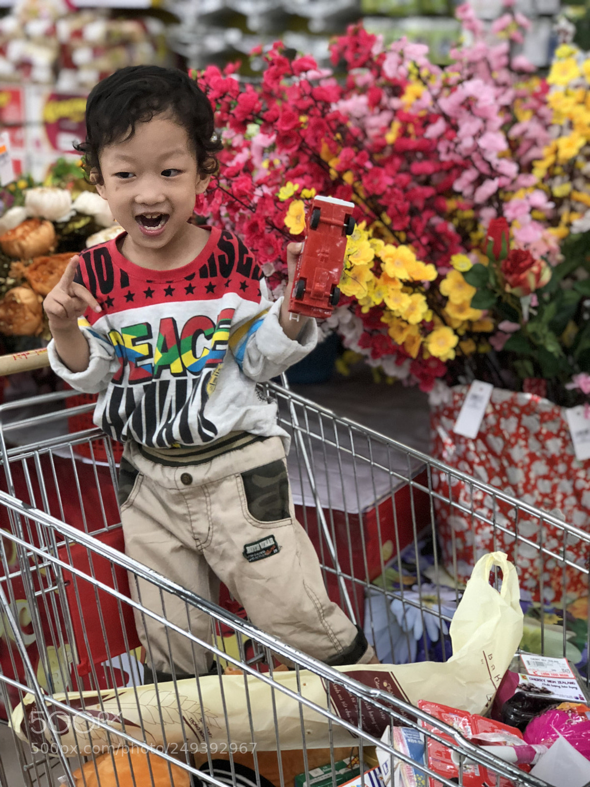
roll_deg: -1.7
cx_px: 295
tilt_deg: -16.5
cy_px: 394
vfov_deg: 33.8
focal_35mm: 57
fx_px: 1295
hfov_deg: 25.7
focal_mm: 6.6
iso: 160
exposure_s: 1/50
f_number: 2.8
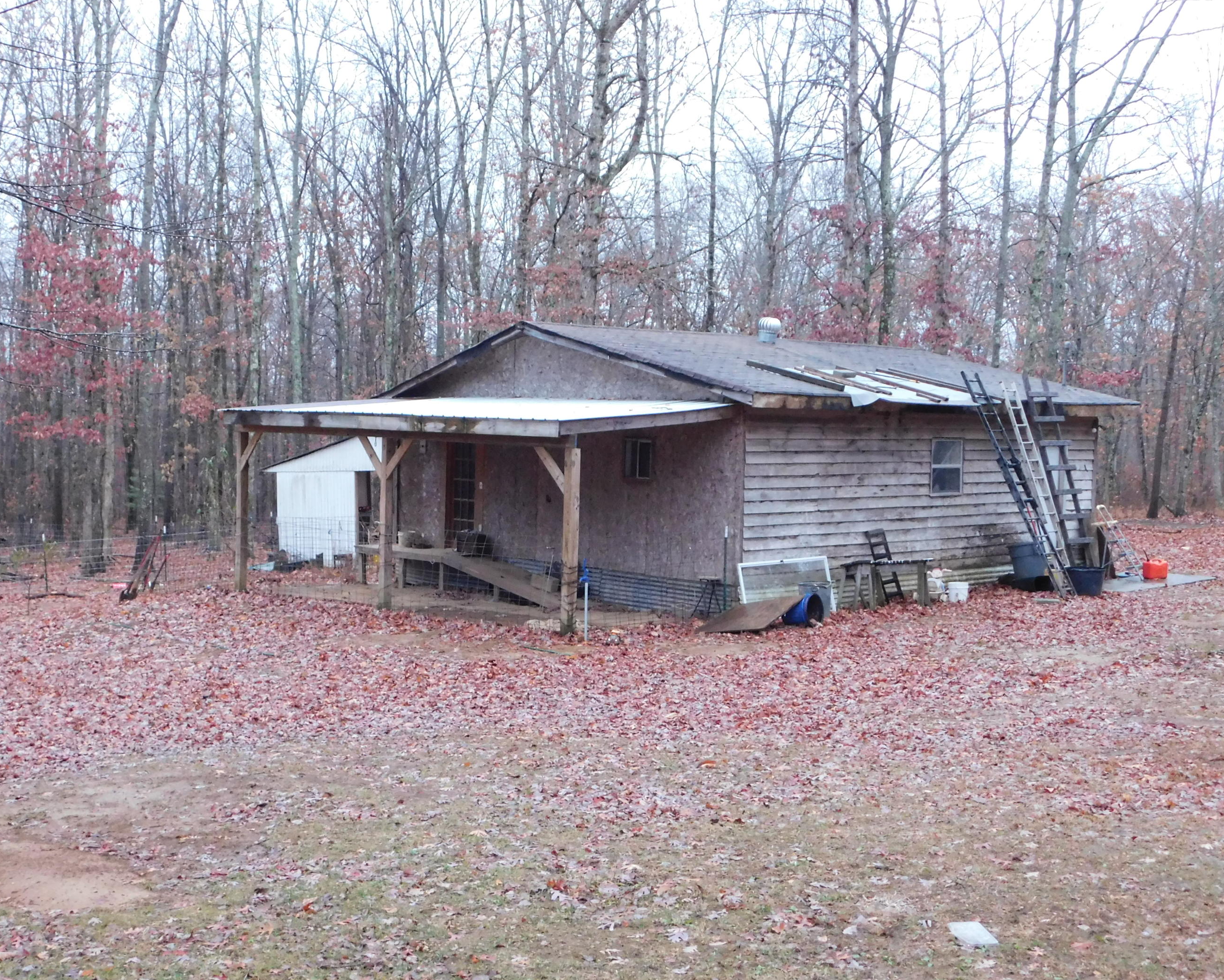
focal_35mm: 45
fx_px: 1630
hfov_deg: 41.1
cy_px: 482
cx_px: 565
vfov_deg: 33.4
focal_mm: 7.1
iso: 560
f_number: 3.6
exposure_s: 1/8
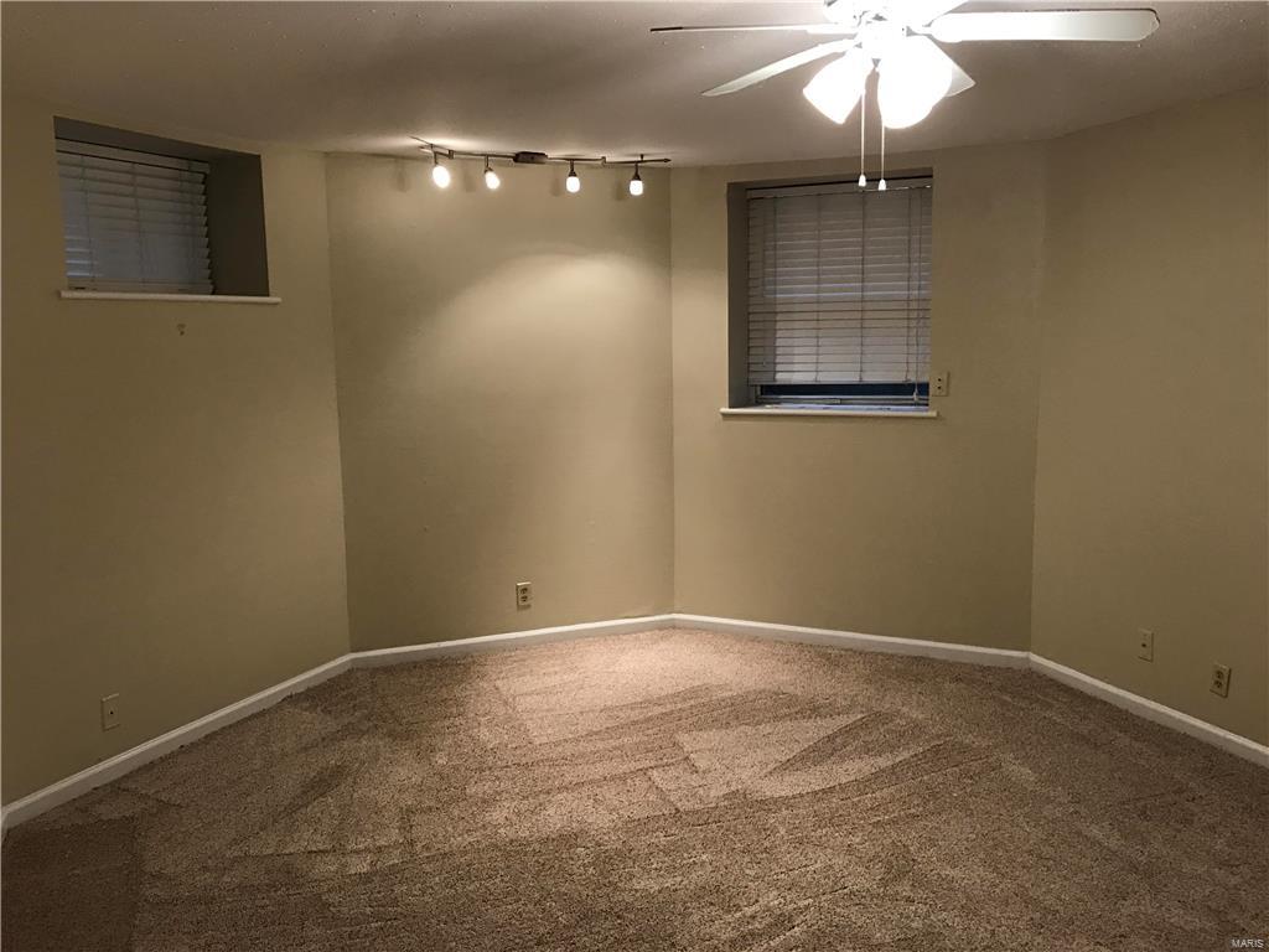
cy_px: 476
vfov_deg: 49.7
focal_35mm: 28
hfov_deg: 63.4
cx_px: 634
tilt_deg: -8.5
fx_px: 1026
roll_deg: +0.5
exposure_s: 1/20
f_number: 1.8
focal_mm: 3.99
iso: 40
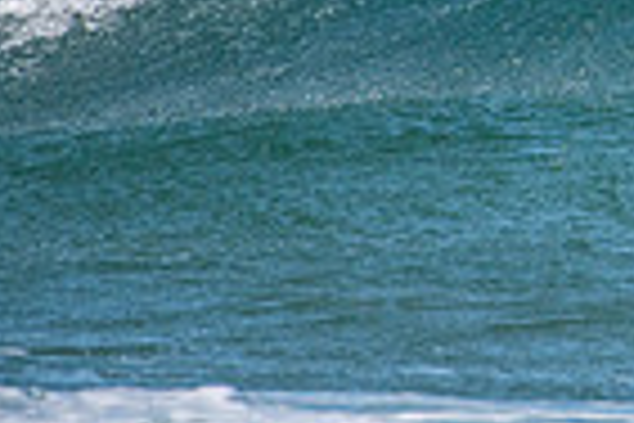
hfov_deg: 1.0
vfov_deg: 0.7
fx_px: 36188
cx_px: 1115
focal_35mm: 2055
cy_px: -178
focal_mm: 500
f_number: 5.6
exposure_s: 1/4000
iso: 250
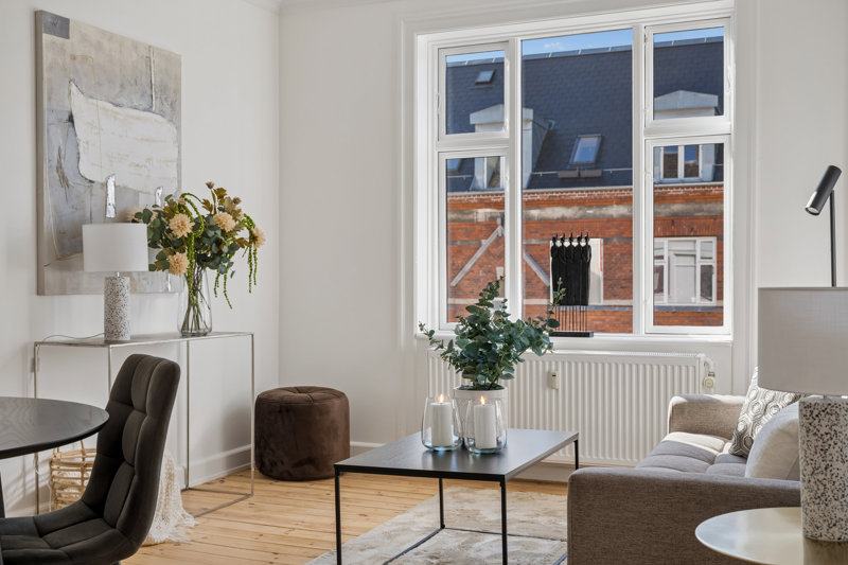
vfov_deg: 33.4
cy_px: 282
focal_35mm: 40
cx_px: 424
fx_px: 942
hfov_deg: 48.5
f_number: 5.6
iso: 160
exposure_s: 1/200
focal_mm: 40
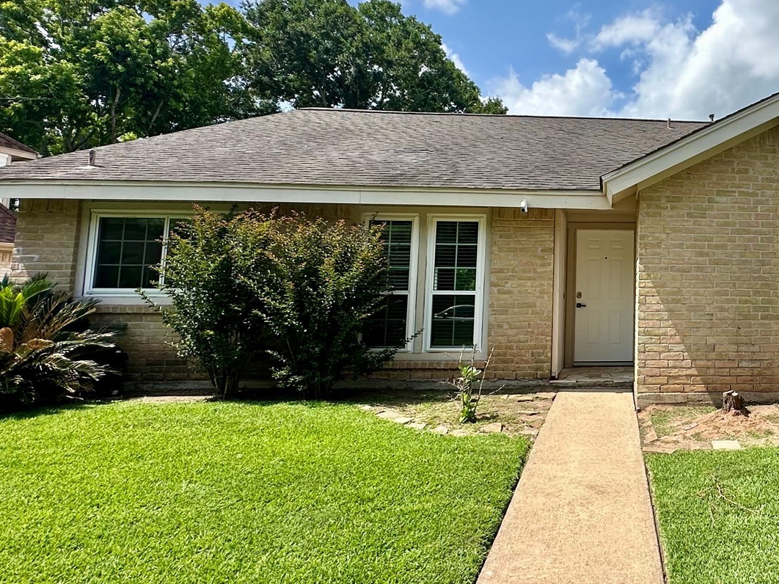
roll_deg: -0.8
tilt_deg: +6.4
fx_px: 607
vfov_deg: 50.9
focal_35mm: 27
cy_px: 228
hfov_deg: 57.8
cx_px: 673
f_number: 2.2
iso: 40
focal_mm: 2.22
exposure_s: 1/1135
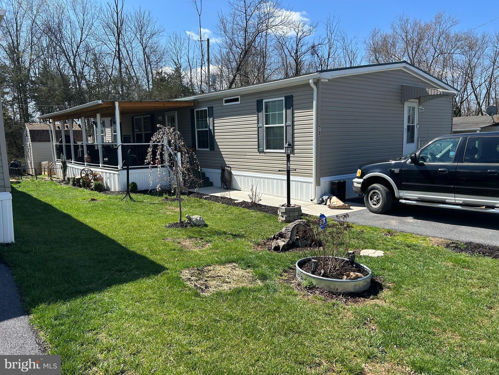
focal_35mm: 26
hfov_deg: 67.3
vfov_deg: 53.1
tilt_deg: -6.8
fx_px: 375
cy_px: 188
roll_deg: +1.0
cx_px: 250
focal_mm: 5.7
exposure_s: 1/2632
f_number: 1.5
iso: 50
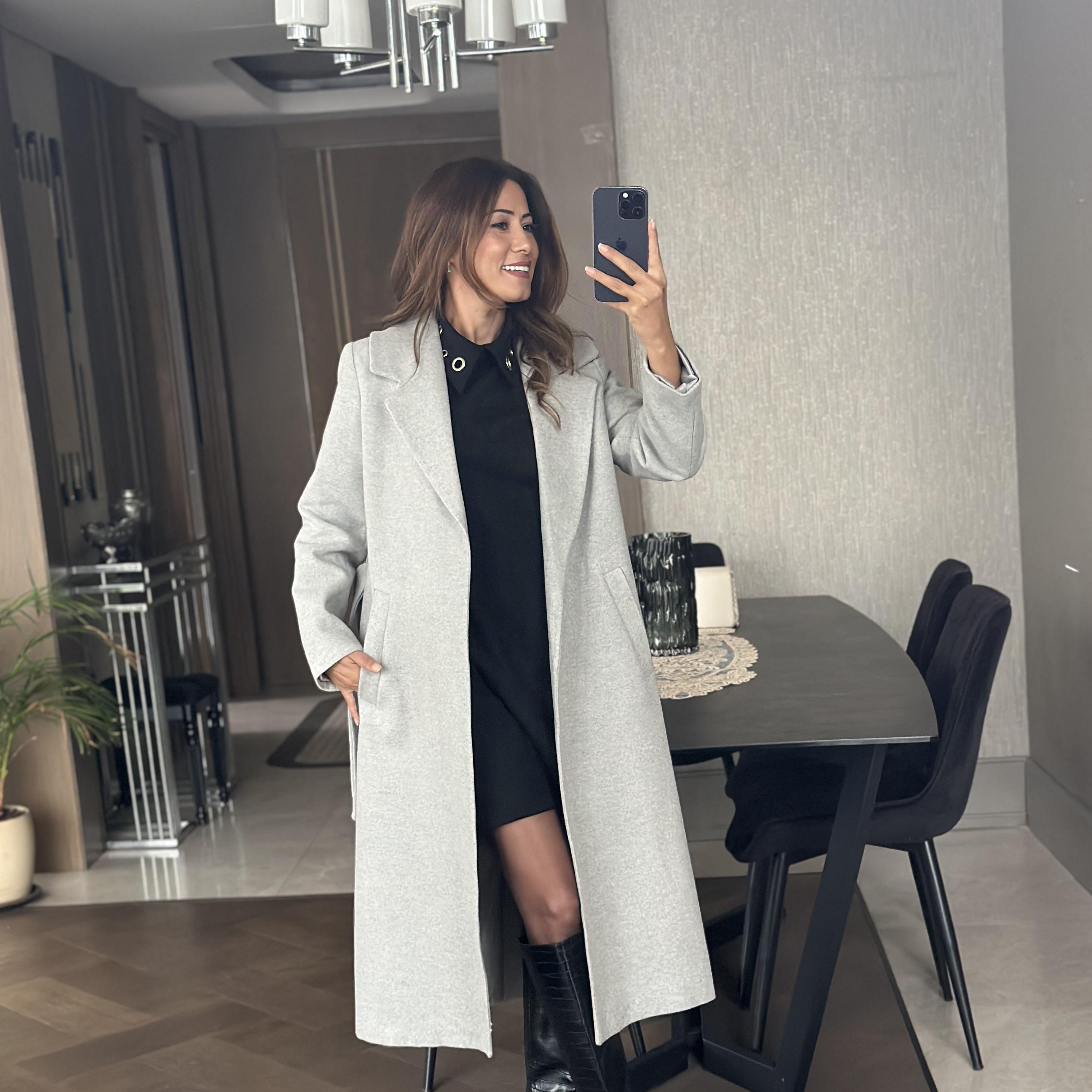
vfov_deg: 29.9
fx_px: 2034
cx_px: 546
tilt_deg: -16.1
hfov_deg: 30.0
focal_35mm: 57
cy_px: 677
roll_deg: +4.3
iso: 400
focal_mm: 6.86
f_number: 1.78
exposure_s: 1/40
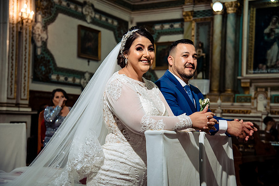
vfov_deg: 21.9
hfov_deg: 32.4
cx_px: 140
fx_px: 481
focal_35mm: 62
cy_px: 93
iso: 2000
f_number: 5
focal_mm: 62
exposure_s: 1/125
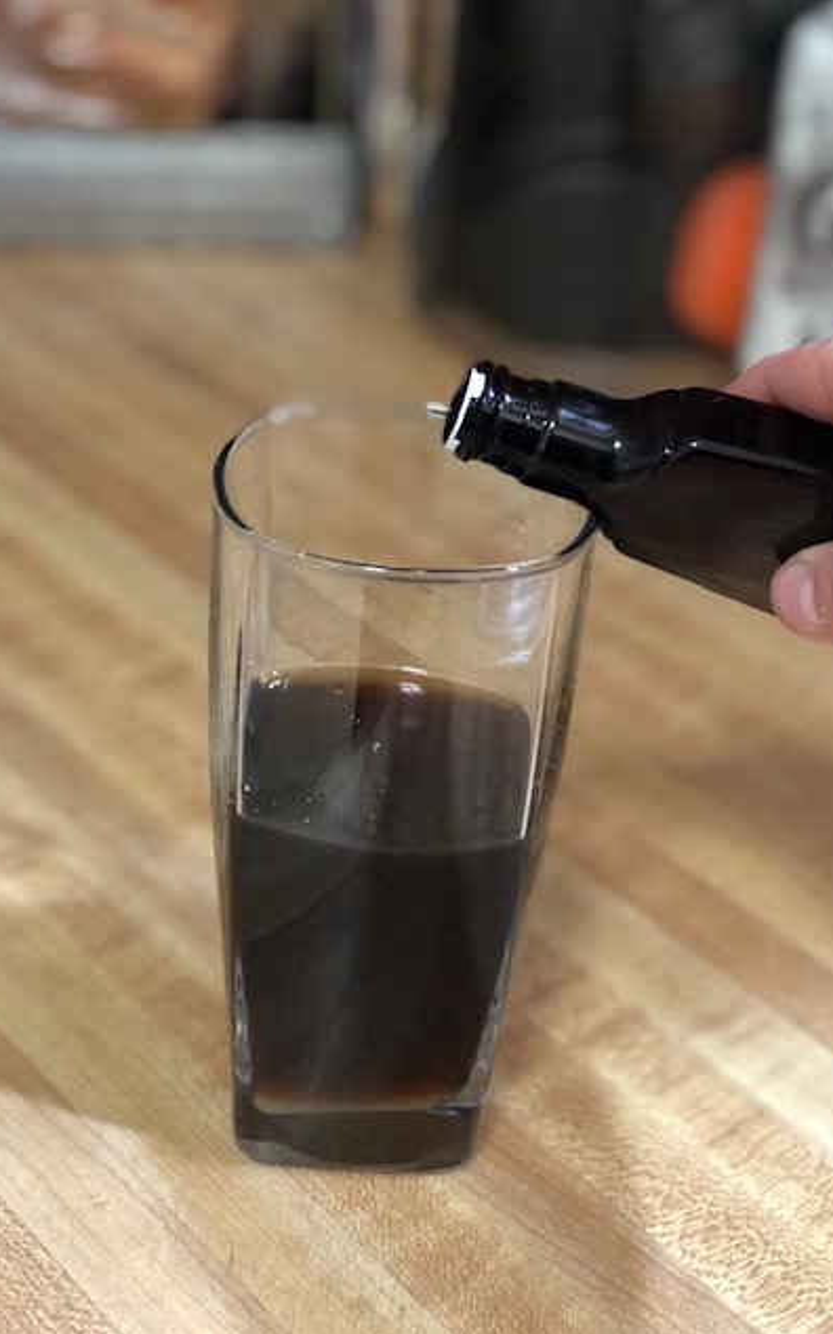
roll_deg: -5.5
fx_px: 2217
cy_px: 671
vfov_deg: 33.5
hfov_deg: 21.3
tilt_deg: -31.1
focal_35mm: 61
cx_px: 461
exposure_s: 1/30
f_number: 2.8
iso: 1250
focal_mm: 6.6
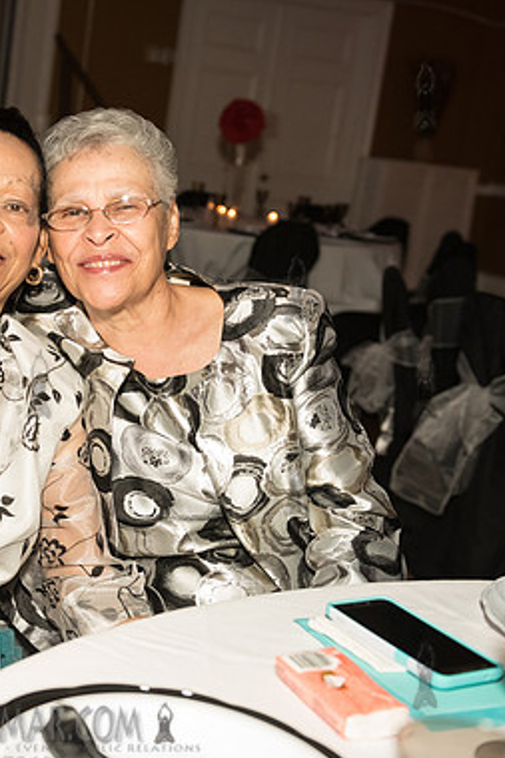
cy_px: 384
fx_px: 1158
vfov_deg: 36.3
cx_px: 38
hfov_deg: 23.8
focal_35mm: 55
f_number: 3.5
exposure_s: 1/250
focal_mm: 36
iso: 2000
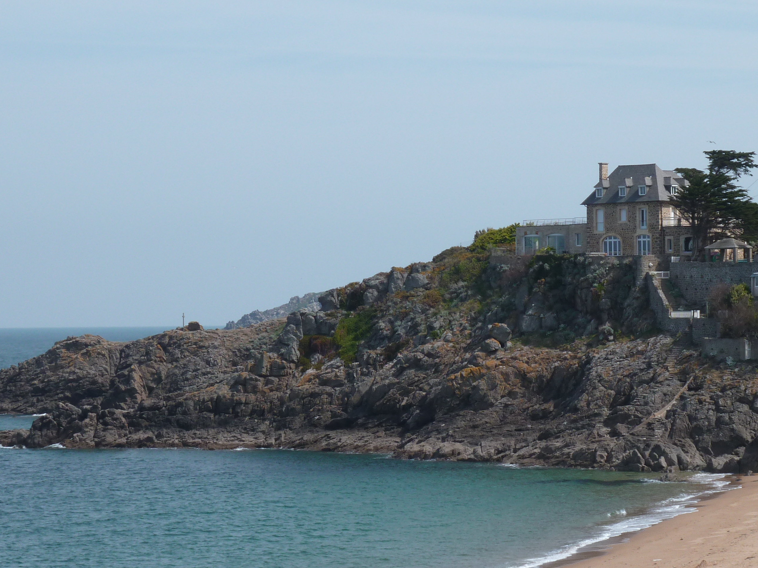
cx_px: 444
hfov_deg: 15.2
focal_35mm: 130
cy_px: 319
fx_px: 2846
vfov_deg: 11.4
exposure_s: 1/400
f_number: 5
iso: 80
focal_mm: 13.7
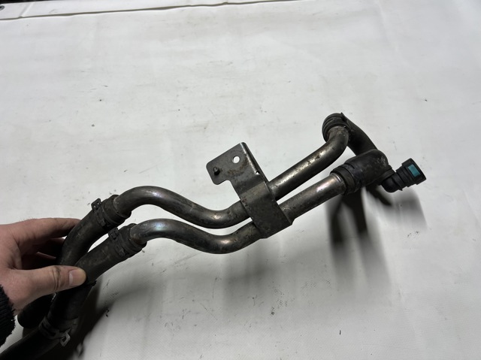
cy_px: 180
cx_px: 240
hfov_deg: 67.3
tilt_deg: -58.3
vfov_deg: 53.0
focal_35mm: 26
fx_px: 361
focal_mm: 5.7
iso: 50
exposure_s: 1/100
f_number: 1.5
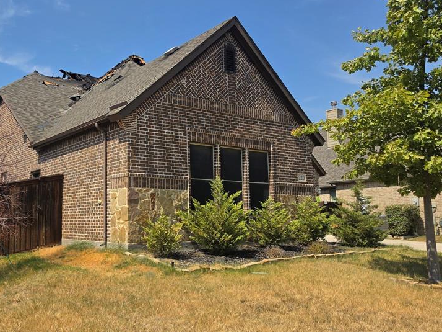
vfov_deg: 42.9
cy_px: 175
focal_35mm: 33
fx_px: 421
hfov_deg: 53.5
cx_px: 126
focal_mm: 6.5
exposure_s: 1/7622
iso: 64
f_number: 1.4
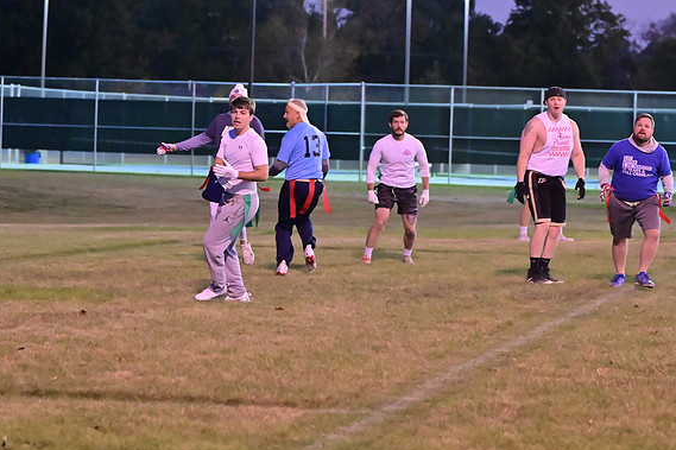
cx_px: 336
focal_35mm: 153
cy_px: 229
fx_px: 2872
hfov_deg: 13.4
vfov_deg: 9.0
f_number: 4
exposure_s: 1/400
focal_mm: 100
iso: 6400
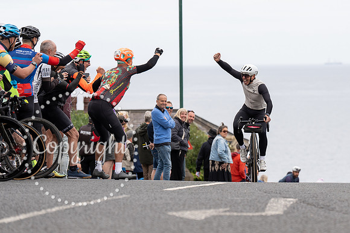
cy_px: 79
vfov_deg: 7.1
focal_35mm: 194
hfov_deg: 10.6
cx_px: 260
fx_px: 1883
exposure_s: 1/1000
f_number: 3.5
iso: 320
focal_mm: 128
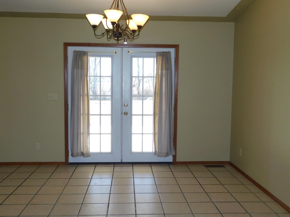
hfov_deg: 51.4
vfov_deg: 39.6
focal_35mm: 36
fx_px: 301
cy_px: 108
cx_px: 145
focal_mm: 6.3
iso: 125
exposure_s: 1/60
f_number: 3.5
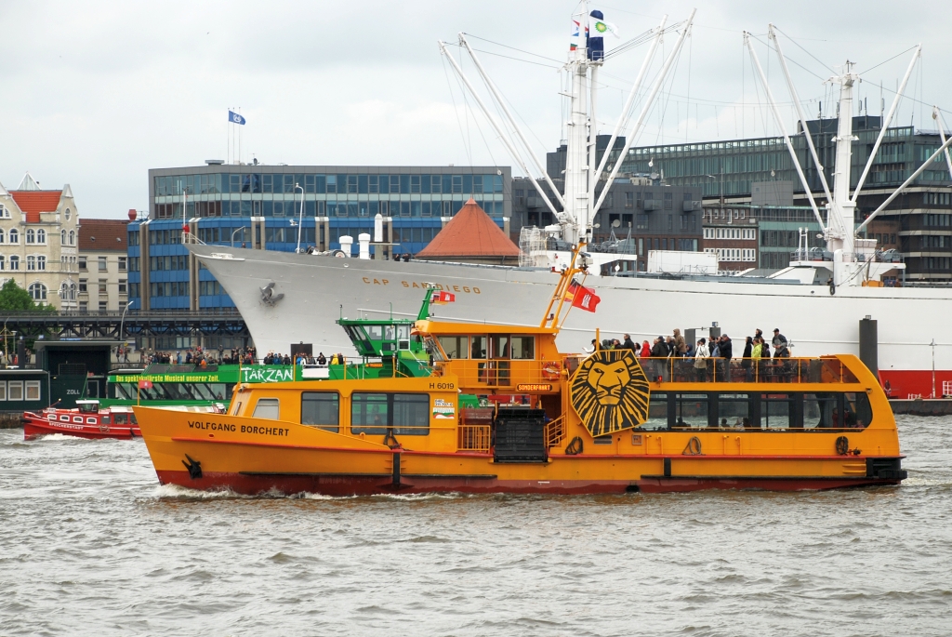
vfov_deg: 11.4
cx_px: 476
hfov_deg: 17.0
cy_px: 318
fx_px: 3176
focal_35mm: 120
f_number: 5.6
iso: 100
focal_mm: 80
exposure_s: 1/100
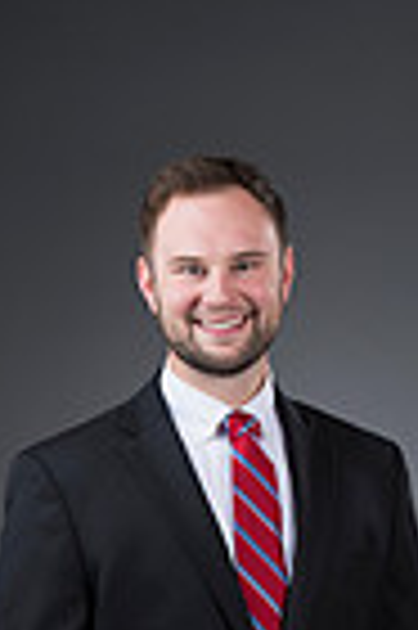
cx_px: 229
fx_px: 4487
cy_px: 864
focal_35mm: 257
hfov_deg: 5.3
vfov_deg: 7.9
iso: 160
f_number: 5.6
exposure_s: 1/250
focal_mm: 80
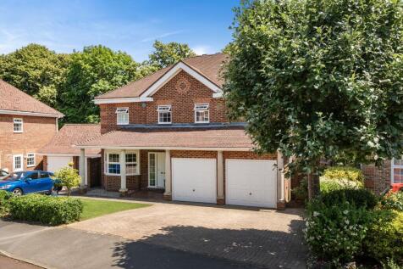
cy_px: 134
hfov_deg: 67.4
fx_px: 302
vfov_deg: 47.9
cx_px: 202
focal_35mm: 27
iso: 400
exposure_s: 1/400
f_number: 8
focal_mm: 18
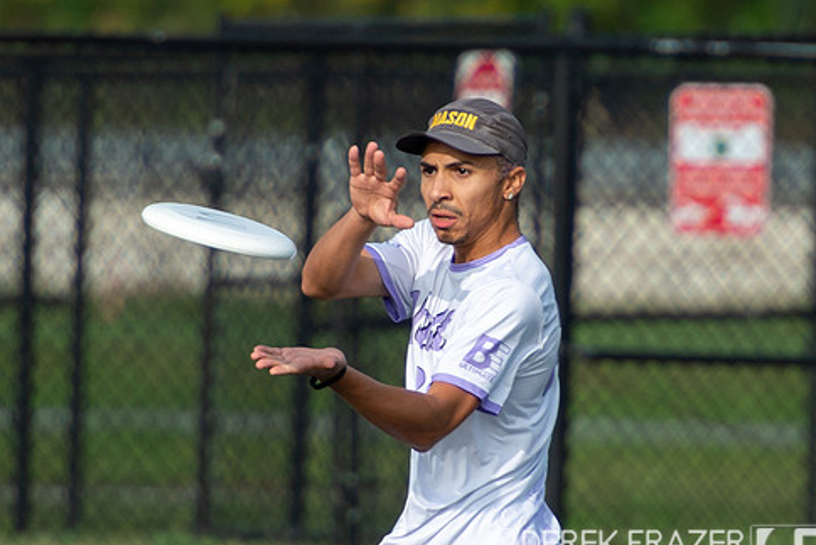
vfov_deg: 1.1
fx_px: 27433
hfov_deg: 1.7
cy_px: 464
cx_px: 496
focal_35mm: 1210
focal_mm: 400
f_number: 5.6
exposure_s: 1/2000
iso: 450
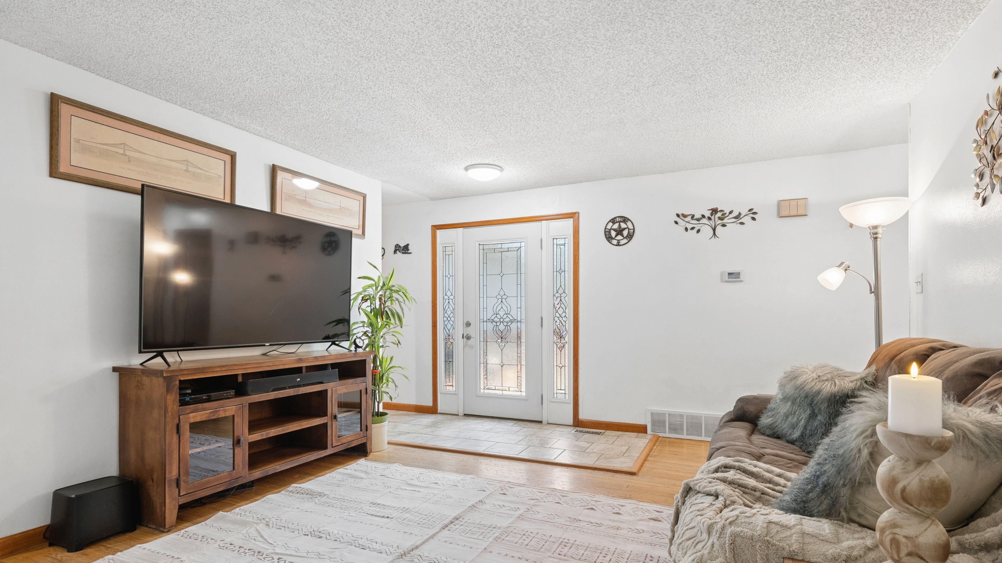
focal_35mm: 19
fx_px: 505
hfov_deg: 89.6
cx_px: 502
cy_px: 318
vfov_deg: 58.1
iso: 640
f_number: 9
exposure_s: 1/25
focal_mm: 18
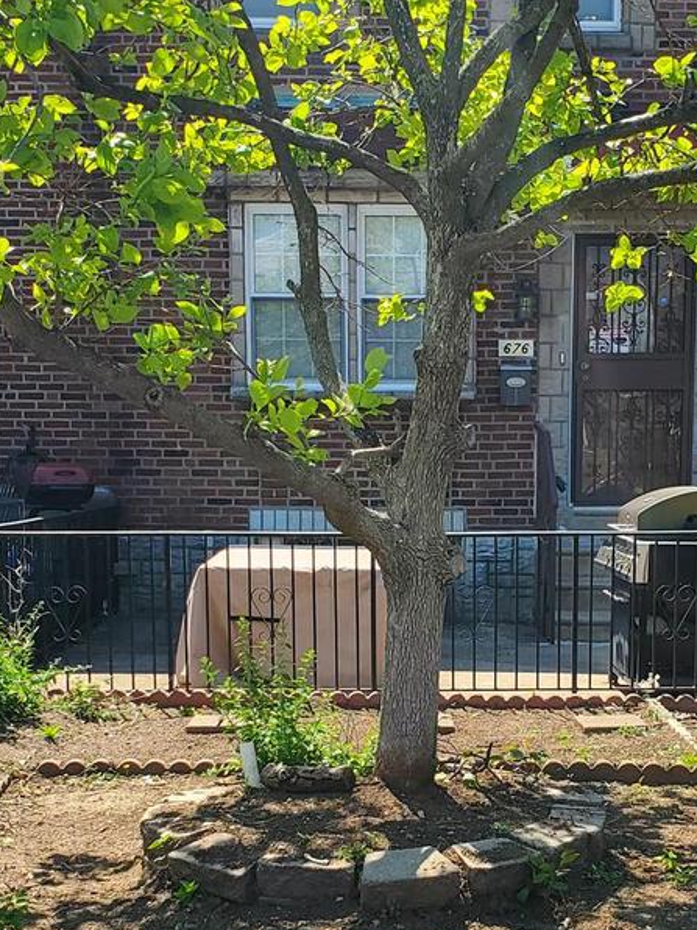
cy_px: 722
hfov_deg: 21.9
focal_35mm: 67
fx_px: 1799
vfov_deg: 28.4
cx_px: 368
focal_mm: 4.3
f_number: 2.4
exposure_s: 1/684
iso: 50
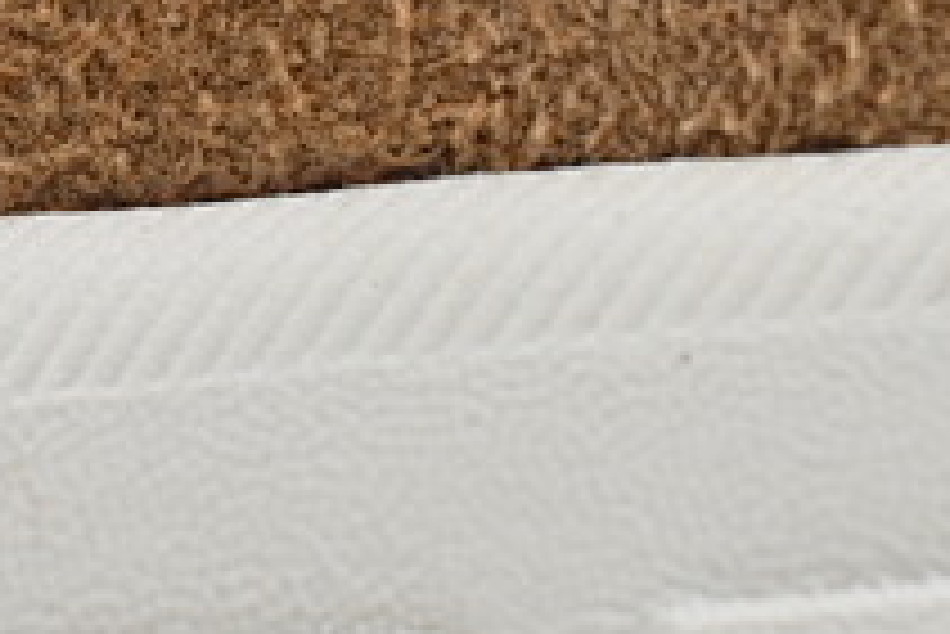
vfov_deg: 3.0
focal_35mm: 455
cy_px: -425
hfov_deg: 4.5
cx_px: 54
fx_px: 12015
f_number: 13
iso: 800
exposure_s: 1/125
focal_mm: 120
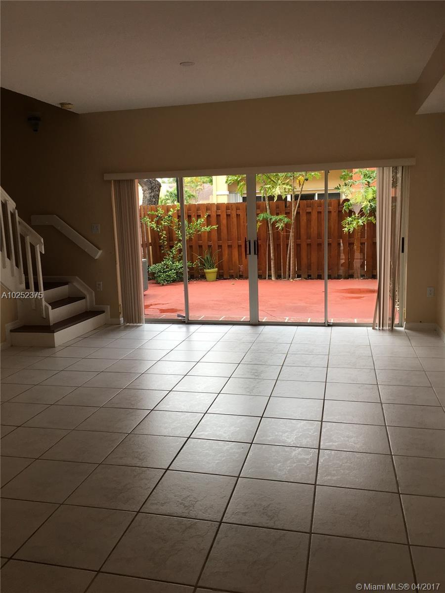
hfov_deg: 48.2
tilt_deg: -7.6
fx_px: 497
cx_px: 222
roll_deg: +1.4
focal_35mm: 29
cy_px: 296
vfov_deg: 61.7
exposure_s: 1/120
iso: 25
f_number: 2.2
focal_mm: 4.15
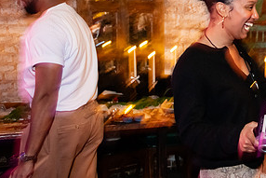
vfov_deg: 21.9
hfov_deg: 31.2
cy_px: 100
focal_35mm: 62
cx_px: 228
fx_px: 458
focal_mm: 29.5
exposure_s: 1/25
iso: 3200
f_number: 2.8
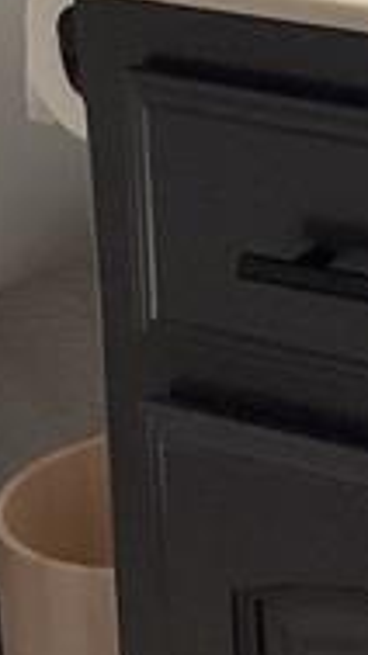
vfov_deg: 11.5
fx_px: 3182
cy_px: -152
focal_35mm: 183
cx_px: 531
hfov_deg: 6.5
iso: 125
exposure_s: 1/60
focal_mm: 3.3
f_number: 2.4
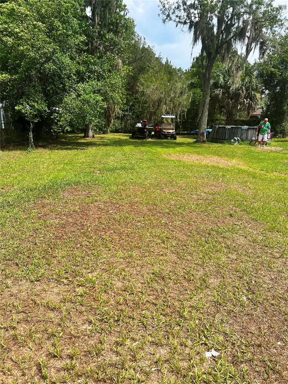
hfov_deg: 53.1
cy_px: 192
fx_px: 288
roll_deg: -2.1
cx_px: 144
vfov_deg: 67.3
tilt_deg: -14.0
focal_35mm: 26
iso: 50
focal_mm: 5.7
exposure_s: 1/2762
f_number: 1.5
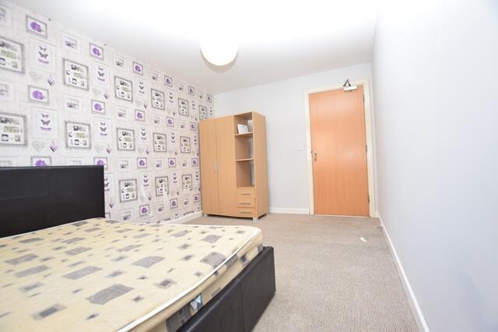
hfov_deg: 100.4
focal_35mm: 15
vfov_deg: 77.3
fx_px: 207
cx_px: 249
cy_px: 166
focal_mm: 10
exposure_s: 1/100
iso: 800
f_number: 5
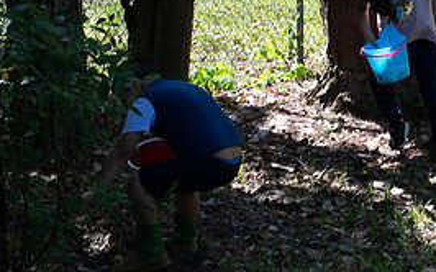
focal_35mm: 129
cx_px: 288
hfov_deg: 16.2
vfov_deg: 10.1
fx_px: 1532
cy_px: 82
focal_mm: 58
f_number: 6.3
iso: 200
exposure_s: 1/160
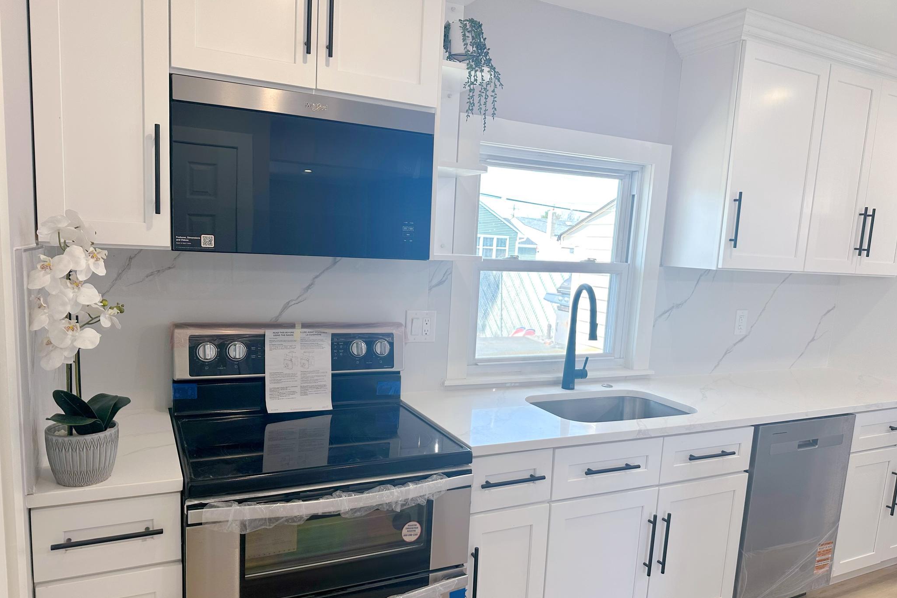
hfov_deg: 71.5
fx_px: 623
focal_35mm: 25
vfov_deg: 51.2
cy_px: 329
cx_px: 448
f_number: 1.78
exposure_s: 1/181
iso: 64
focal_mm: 6.86
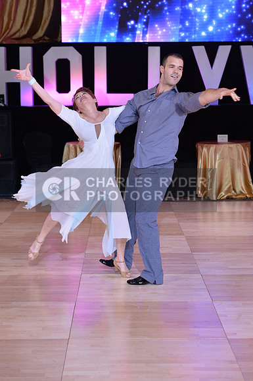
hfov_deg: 14.4
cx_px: 126
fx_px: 1004
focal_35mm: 95
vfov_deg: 21.5
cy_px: 190
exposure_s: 1/250
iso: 1250
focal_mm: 95
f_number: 5.6
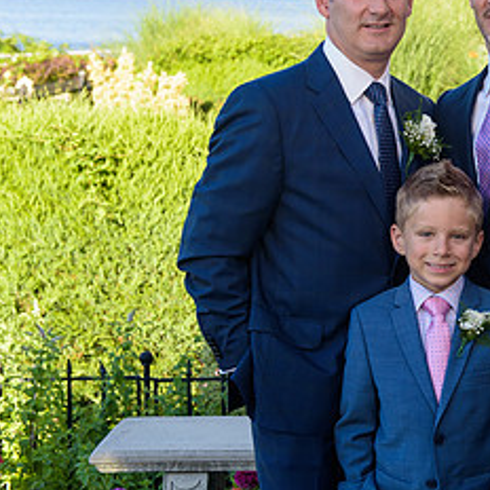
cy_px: 227
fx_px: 1634
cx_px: 604
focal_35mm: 102
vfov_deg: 17.1
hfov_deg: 16.3
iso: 200
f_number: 4
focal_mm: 48
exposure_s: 1/250
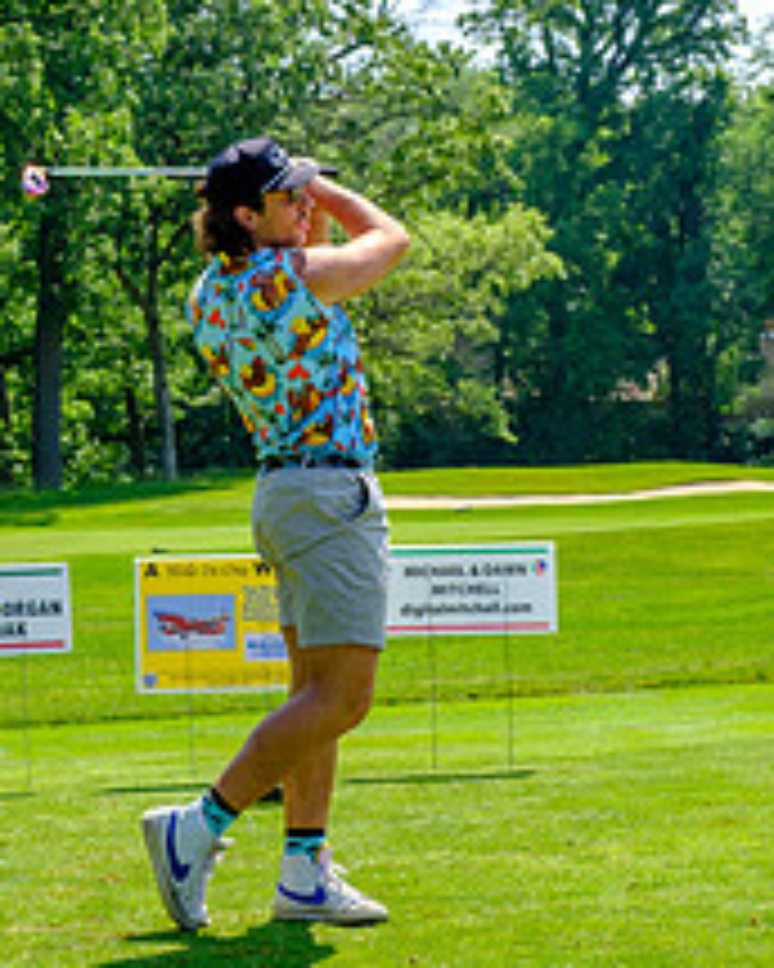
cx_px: 288
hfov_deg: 12.2
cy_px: 401
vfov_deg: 15.3
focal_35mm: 126
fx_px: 3608
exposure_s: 1/320
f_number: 5.6
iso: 200
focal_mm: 42.5
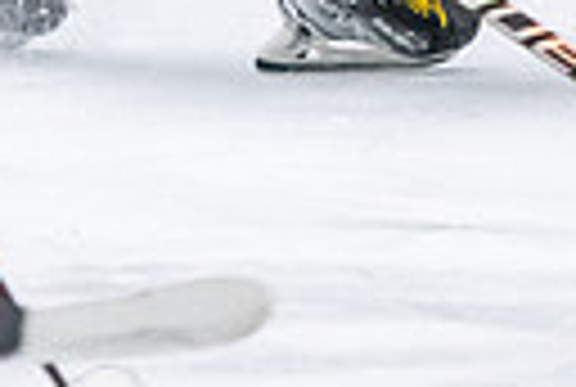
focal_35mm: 1003
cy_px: -653
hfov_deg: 2.1
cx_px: 364
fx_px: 16085
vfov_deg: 1.4
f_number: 2.8
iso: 4000
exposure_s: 1/800
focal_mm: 116
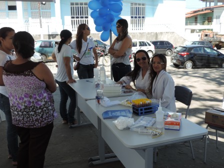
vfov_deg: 36.0
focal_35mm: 40
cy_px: 84
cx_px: 112
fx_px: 259
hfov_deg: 46.8
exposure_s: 1/320
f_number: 3.3
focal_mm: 7.1
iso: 80
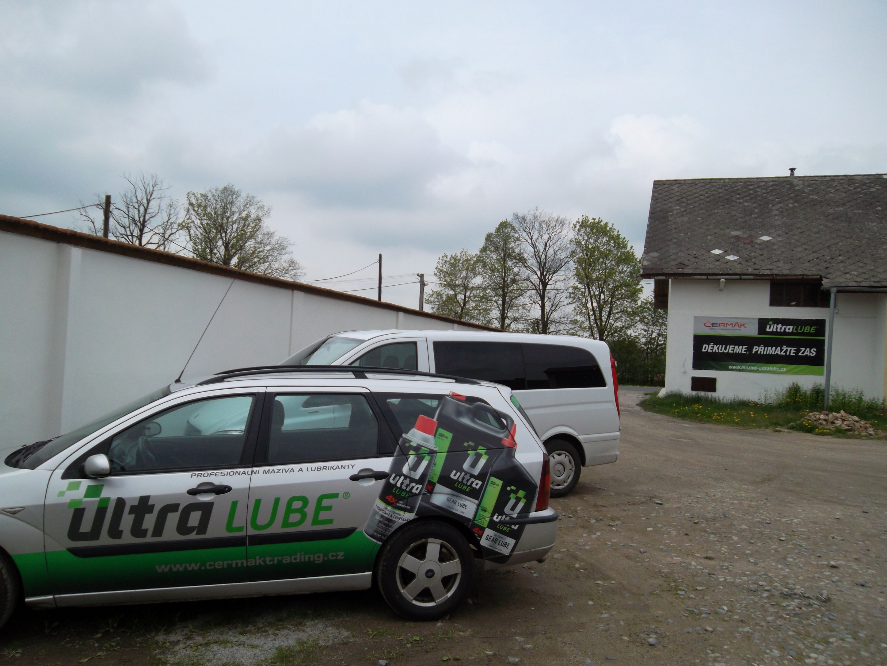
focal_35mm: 27
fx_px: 692
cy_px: 333
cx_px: 444
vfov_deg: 51.4
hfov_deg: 65.3
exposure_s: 1/750
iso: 80
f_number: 3.5
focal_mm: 4.9
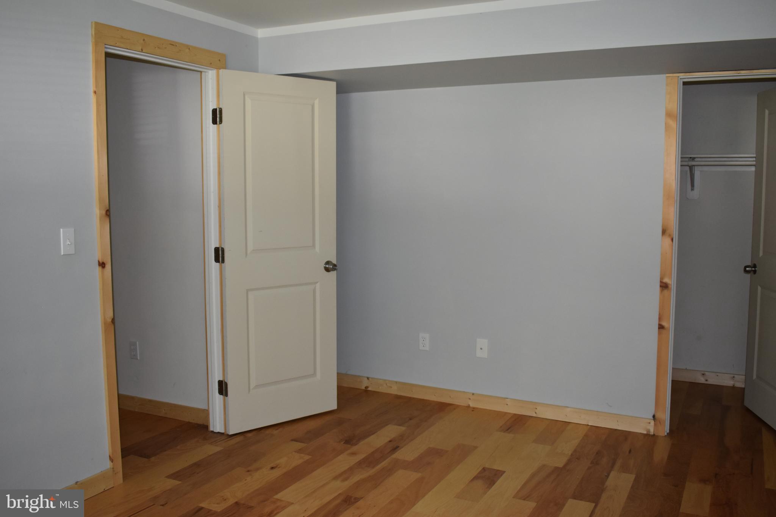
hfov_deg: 57.2
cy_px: 258
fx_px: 711
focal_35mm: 33
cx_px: 388
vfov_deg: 40.0
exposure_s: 1/80
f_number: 4.5
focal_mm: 22
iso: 800
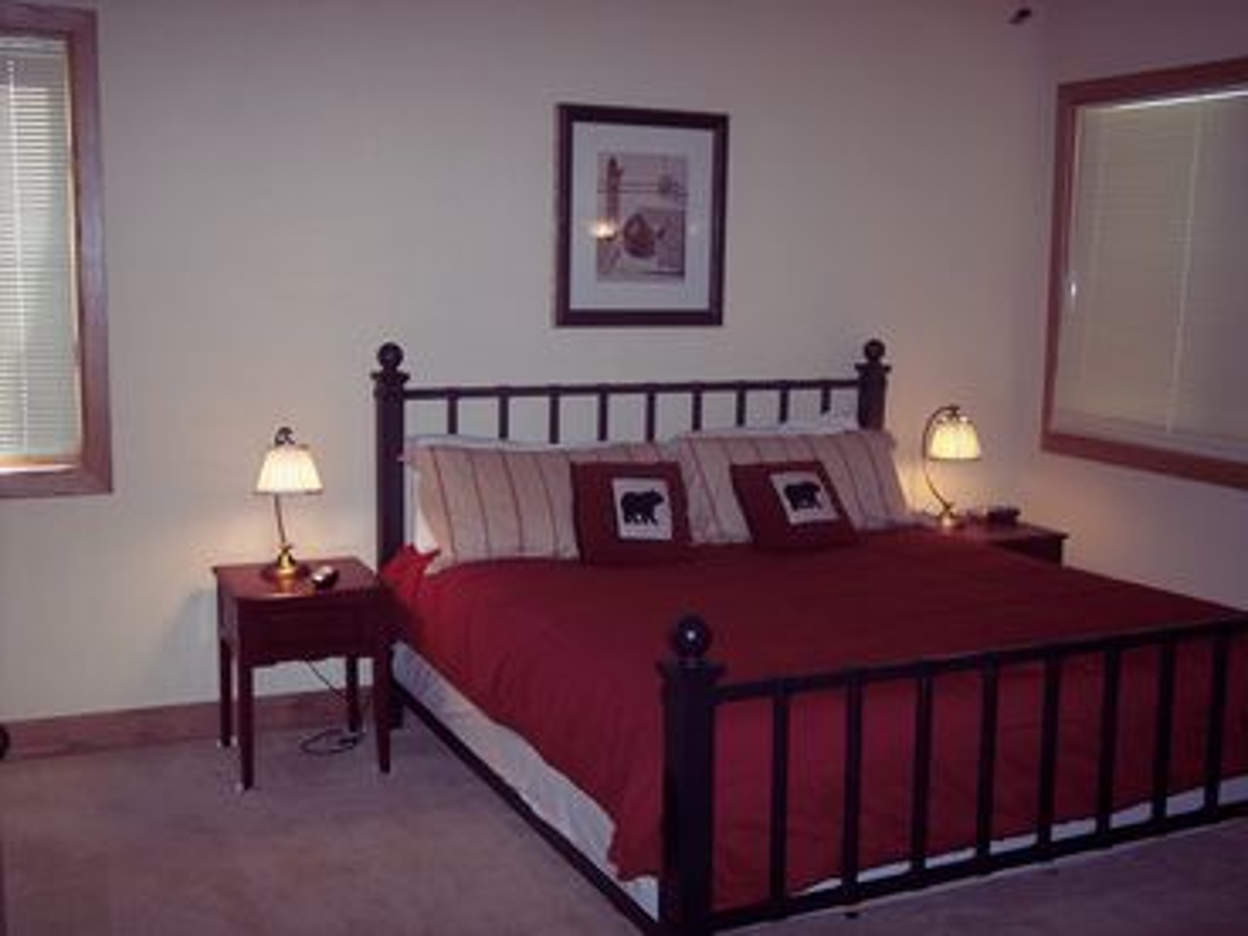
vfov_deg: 36.8
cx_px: 624
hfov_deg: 47.9
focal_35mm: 39
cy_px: 468
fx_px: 1406
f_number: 2.8
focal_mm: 8
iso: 100
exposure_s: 1/60
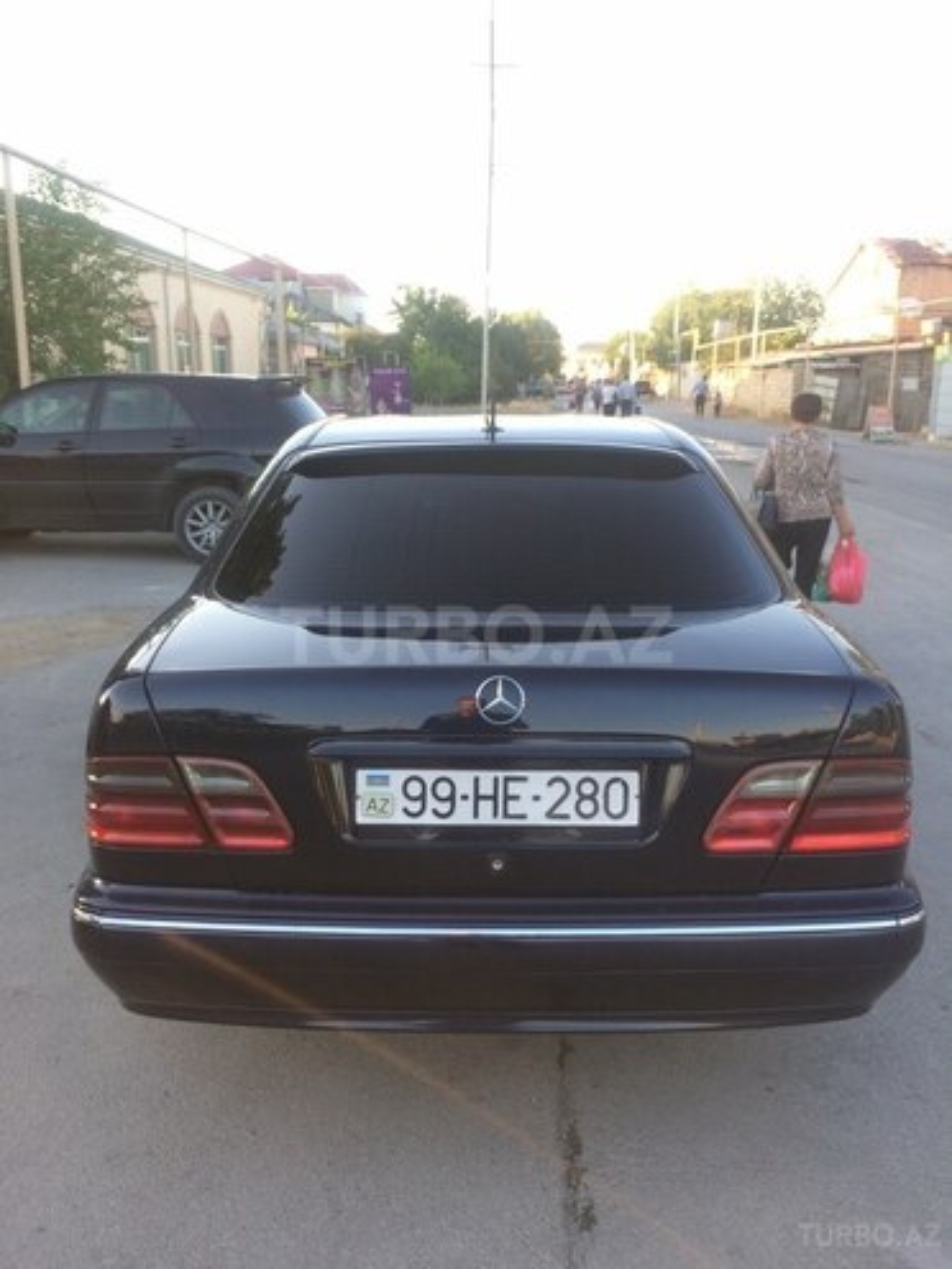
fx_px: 1063
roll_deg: +0.2
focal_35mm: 29
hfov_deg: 48.2
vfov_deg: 61.7
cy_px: 634
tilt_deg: -16.4
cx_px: 476
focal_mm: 4.15
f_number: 2.2
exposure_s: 1/101
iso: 32
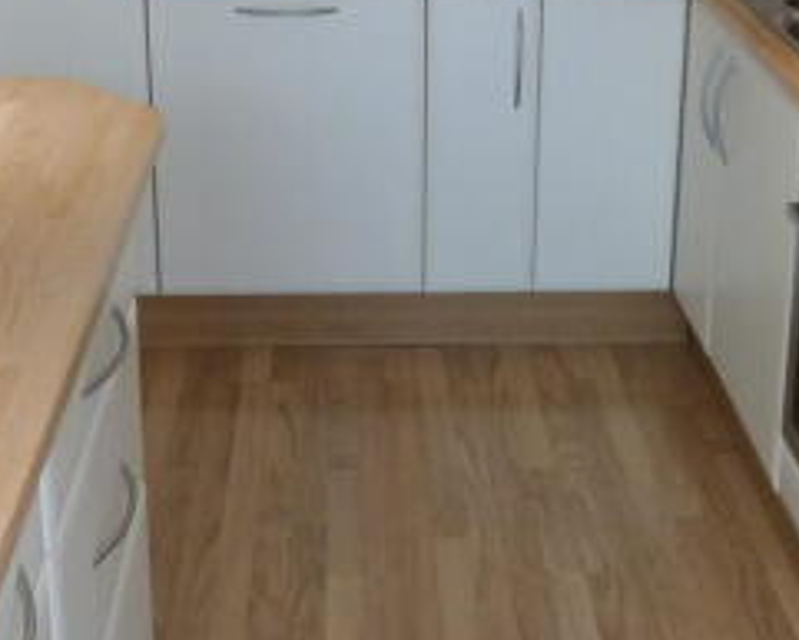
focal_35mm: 59
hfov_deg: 31.9
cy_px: 41
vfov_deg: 24.9
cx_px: 396
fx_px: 1396
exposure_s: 1/60
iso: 320
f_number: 2.8
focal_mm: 4.5
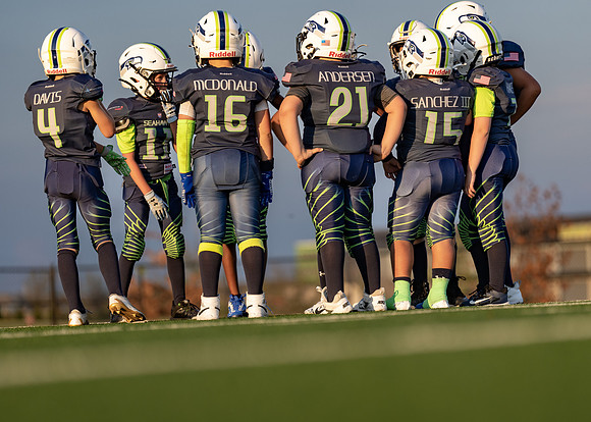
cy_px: 251
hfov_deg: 9.2
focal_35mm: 220
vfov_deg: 6.6
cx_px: 316
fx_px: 3685
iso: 100
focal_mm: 163
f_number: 3.2
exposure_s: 1/1250
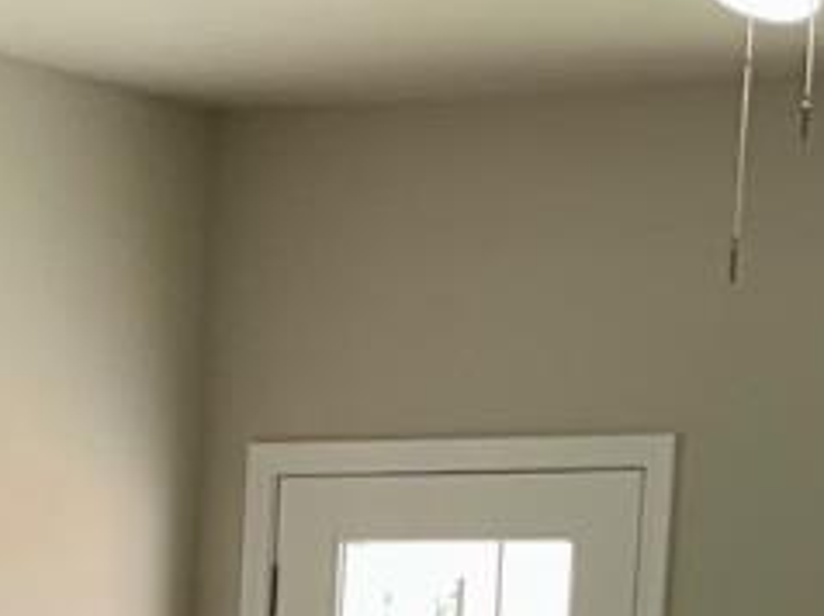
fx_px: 4352
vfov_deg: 7.5
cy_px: 1493
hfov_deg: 10.7
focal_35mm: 183
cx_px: -80
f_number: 1.8
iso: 50
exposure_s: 1/120
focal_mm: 3
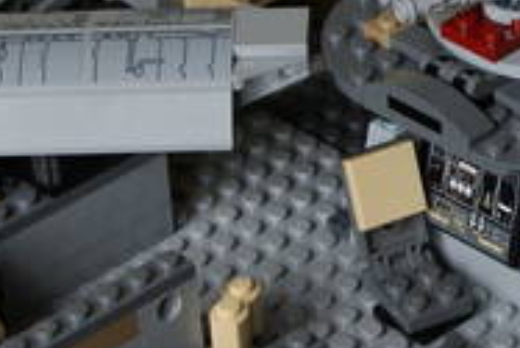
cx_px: 659
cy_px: 122
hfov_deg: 9.3
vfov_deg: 6.3
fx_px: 3137
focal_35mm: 217
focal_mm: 30
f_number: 8
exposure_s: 1/2.5
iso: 100
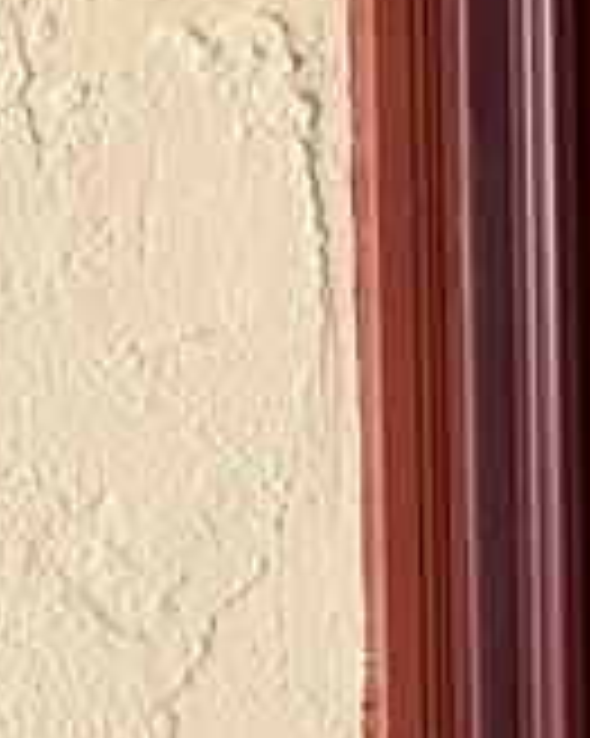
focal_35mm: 229
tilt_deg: -7.4
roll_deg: -1.4
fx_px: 5003
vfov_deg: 8.3
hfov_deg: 5.3
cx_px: 2882
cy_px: -324
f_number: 1.78
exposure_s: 1/179
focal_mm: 6.76
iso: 64
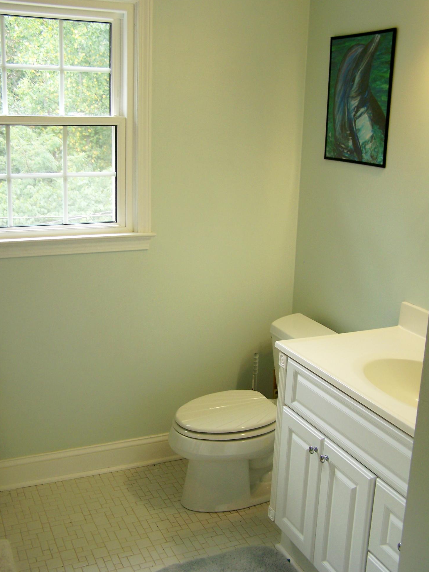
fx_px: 644
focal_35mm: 39
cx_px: 213
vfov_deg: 47.9
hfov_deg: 36.8
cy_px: 281
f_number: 2.8
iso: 64
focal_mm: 6.3
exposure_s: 1/25
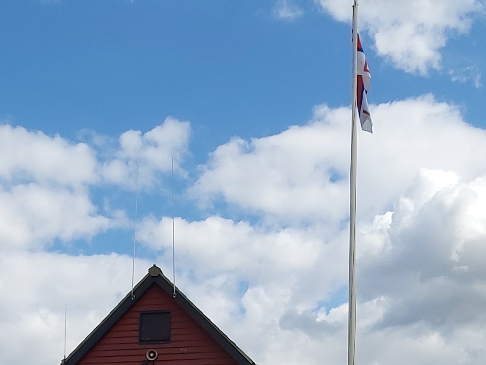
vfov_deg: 15.4
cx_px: 72
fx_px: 1222
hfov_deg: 22.1
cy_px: 579
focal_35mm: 87
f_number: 1.7
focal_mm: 3.92
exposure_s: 1/2712
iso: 64
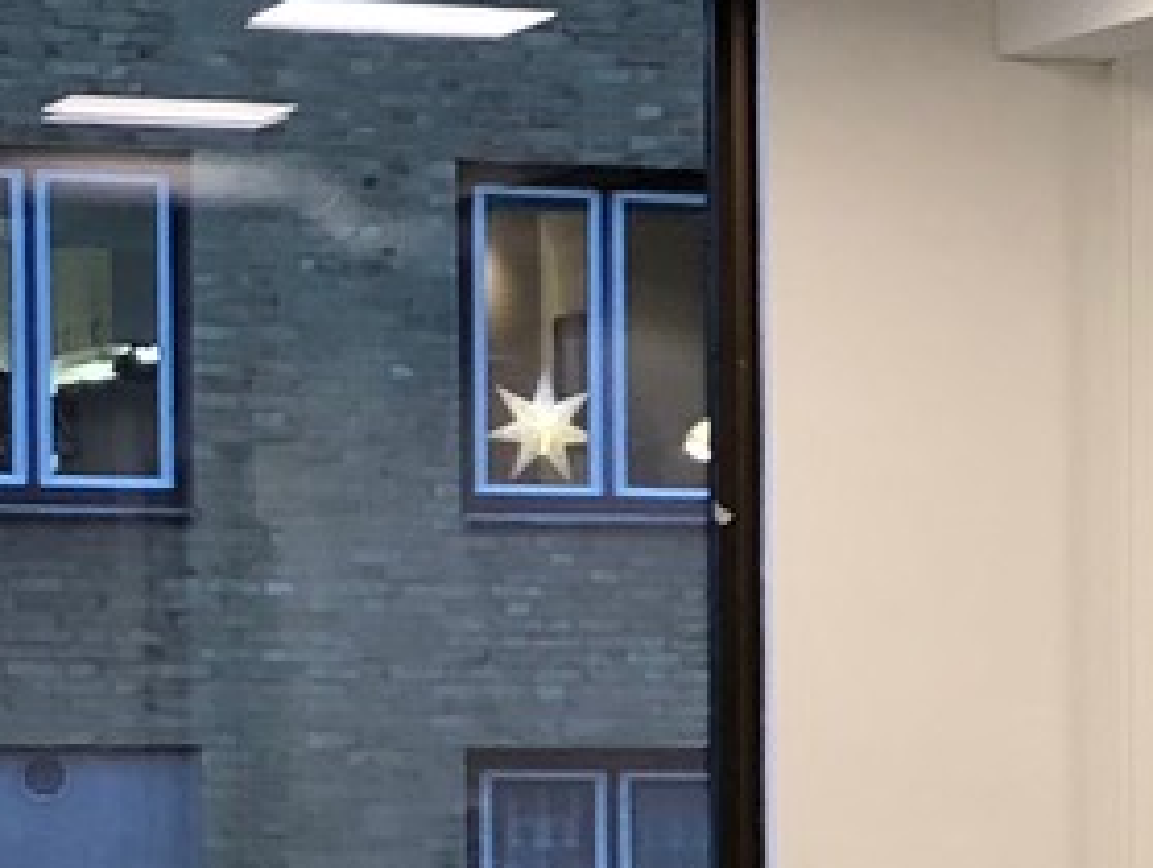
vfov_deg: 7.3
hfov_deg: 9.5
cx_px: 1769
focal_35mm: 202
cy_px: 1178
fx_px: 6737
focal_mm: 3.99
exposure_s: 1/20
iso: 32
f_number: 1.8
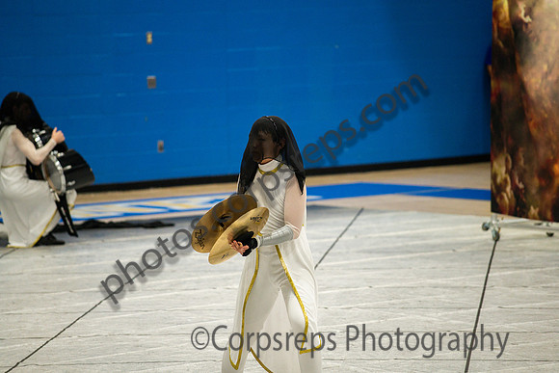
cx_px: 280
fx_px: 3106
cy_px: 186
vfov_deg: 6.9
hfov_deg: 10.3
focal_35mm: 200
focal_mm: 200
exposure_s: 1/500
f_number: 4
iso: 4000
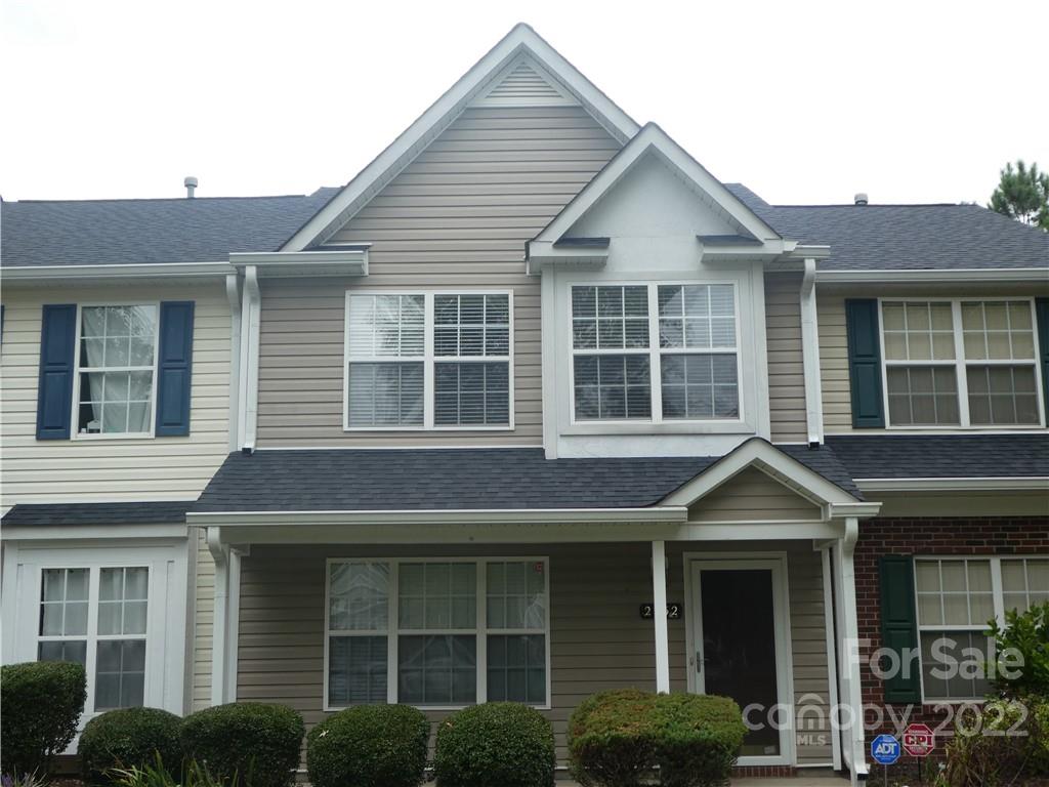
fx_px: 1333
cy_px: 394
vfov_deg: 32.9
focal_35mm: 44
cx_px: 524
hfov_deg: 42.9
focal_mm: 7.8
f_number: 3.9
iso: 80
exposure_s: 1/125
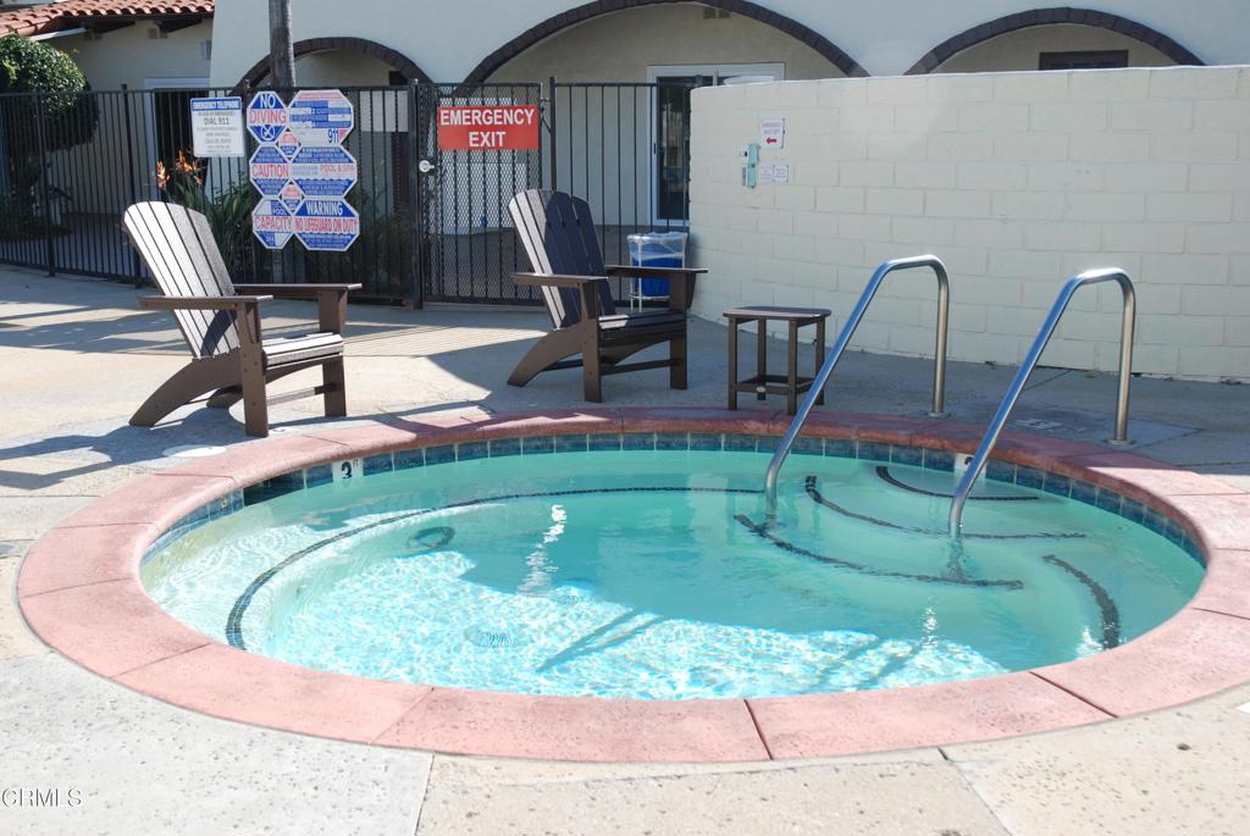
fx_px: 1512
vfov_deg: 30.9
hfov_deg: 44.9
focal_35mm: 44
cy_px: 418
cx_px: 625
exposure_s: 1/200
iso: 100
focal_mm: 29
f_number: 7.1
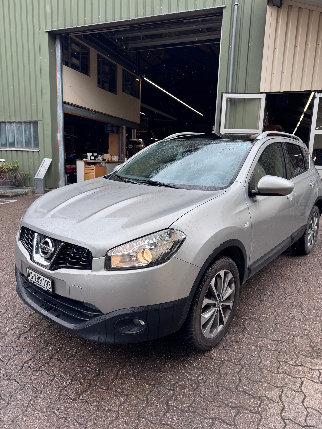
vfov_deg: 71.6
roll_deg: -1.9
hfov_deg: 56.8
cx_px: 161
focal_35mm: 24
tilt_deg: -9.2
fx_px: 298
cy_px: 214
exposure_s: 1/664
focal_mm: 6.76
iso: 80
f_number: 1.78
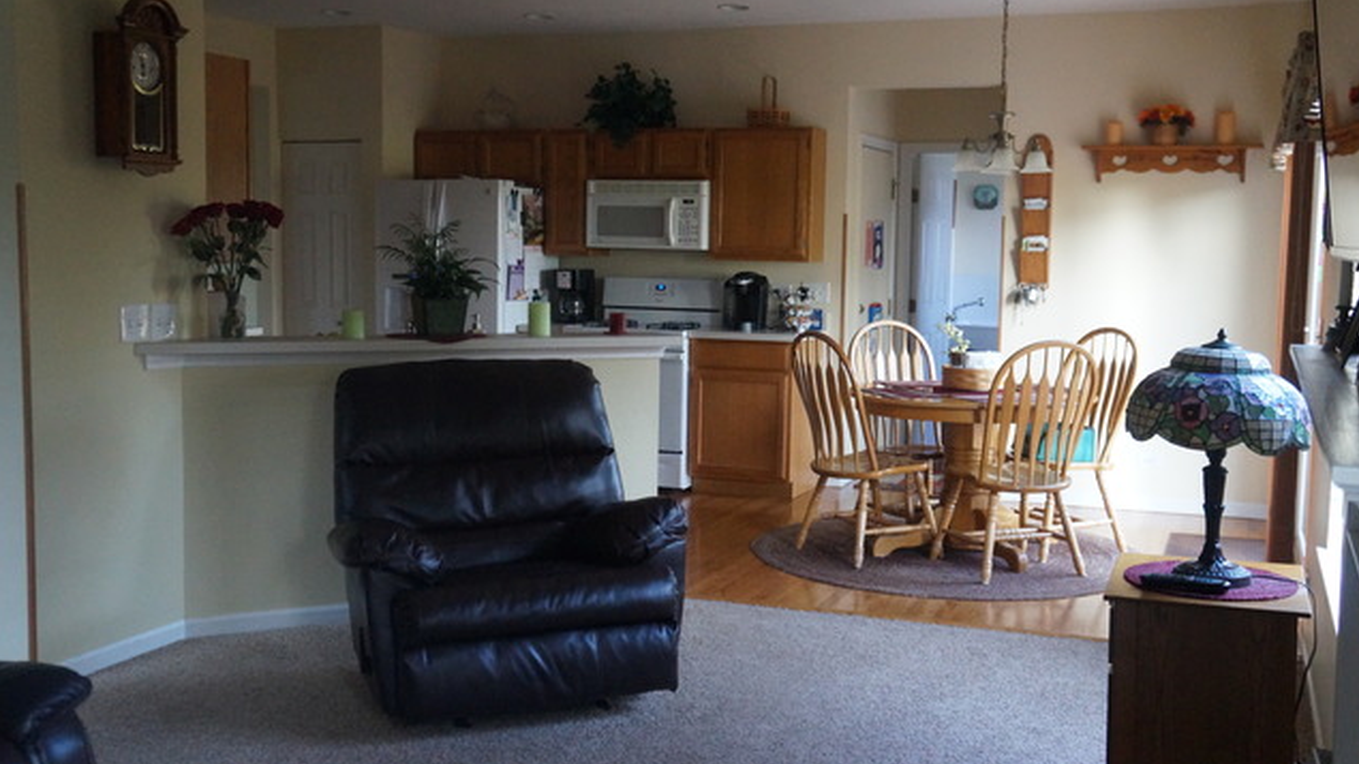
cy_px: 379
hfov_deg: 52.8
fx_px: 1369
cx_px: 681
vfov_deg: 31.2
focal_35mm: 38
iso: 3200
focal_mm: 24
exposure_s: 1/80
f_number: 4
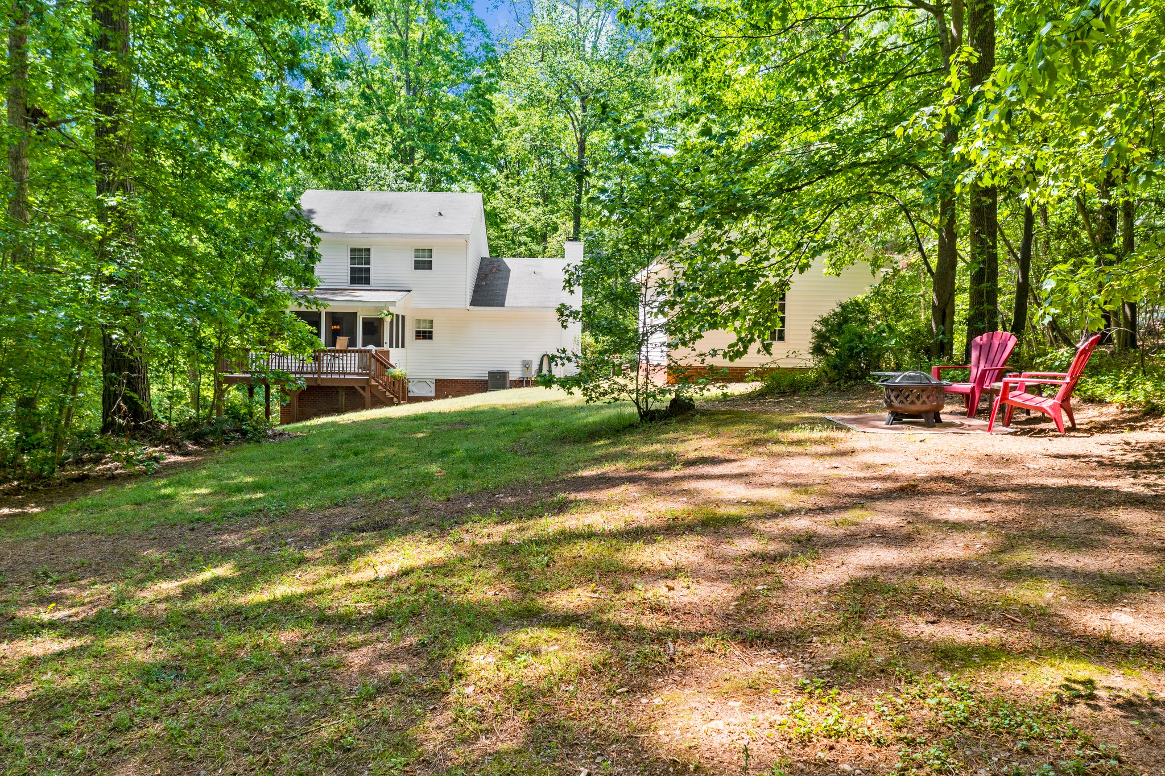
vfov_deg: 46.4
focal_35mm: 28
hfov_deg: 65.5
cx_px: 582
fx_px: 906
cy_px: 388
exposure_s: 1/160
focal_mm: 10.26
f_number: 4.5
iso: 100
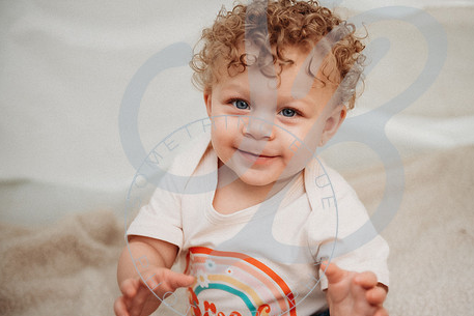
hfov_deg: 30.4
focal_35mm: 66
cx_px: 283
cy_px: 134
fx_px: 869
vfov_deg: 20.6
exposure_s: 1/160
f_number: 2.8
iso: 100
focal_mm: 52
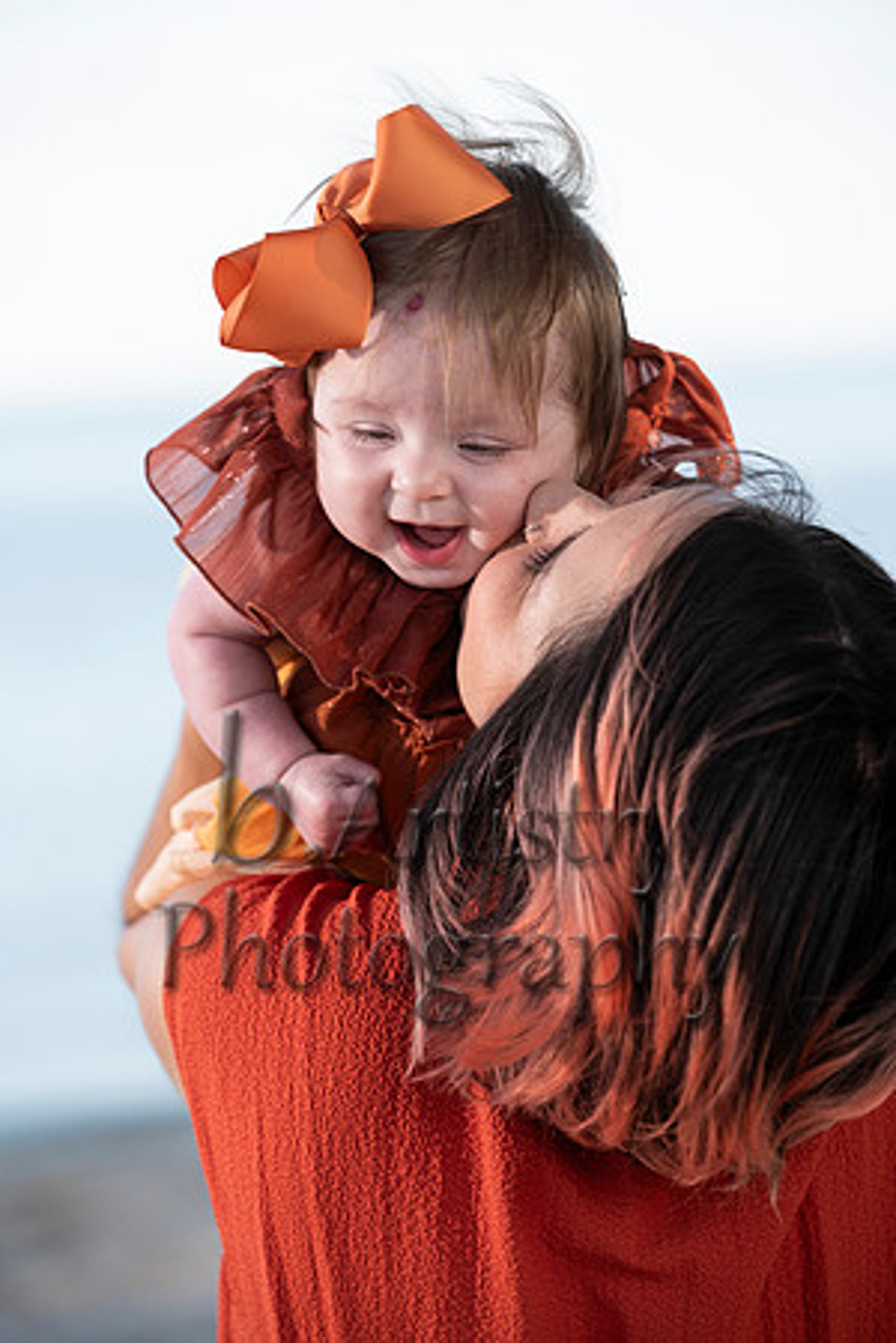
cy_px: 672
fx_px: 5973
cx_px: 448
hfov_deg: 8.6
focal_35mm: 160
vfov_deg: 12.8
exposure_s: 1/320
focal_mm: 160
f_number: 4
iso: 160
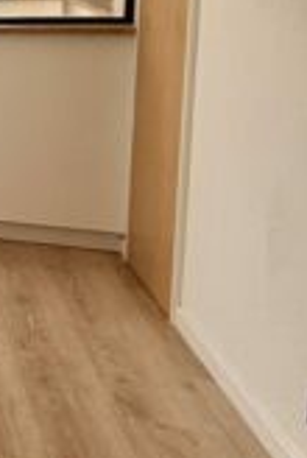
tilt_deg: -6.2
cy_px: 53
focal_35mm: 68
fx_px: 866
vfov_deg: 28.5
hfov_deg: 9.7
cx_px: -756
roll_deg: +4.0
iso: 50
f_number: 2.2
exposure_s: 1/342
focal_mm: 2.22
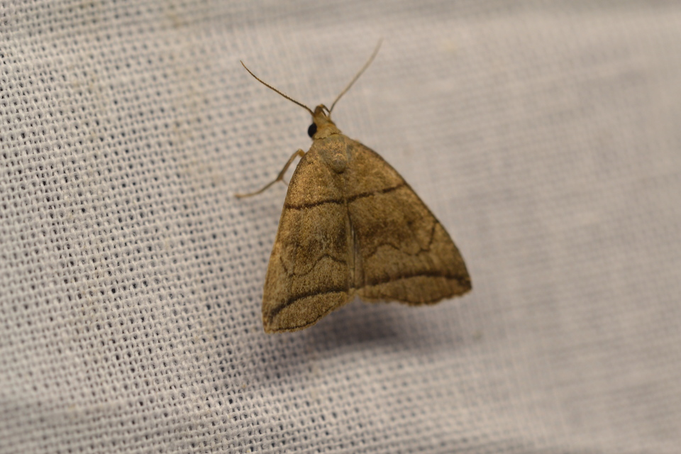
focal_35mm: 278
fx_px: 5249
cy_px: 227
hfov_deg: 7.4
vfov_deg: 5.0
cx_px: 340
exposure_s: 1/125
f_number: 5
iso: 400
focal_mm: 185
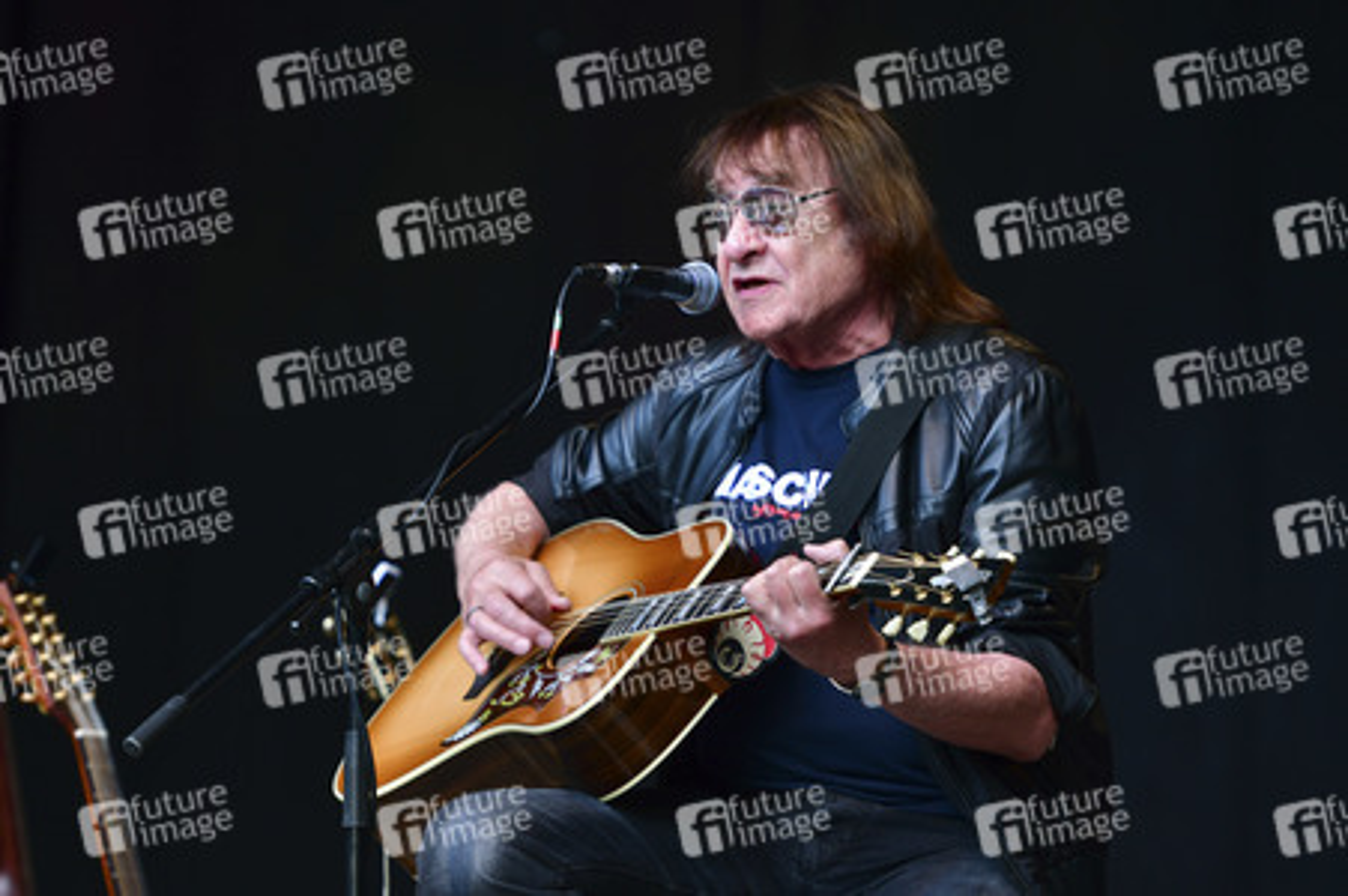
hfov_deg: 8.1
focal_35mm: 255
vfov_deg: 5.4
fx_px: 9541
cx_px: 674
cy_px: 448
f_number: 2.8
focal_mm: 170
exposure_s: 1/400
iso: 220
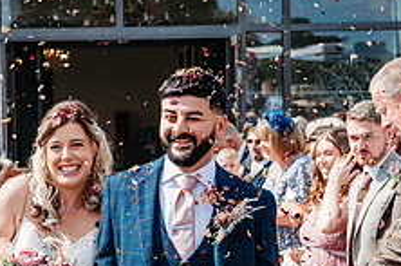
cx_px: 143
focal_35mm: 123
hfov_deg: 16.7
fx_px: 1367
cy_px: 235
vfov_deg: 11.0
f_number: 5
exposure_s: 1/800
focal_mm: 47
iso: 280
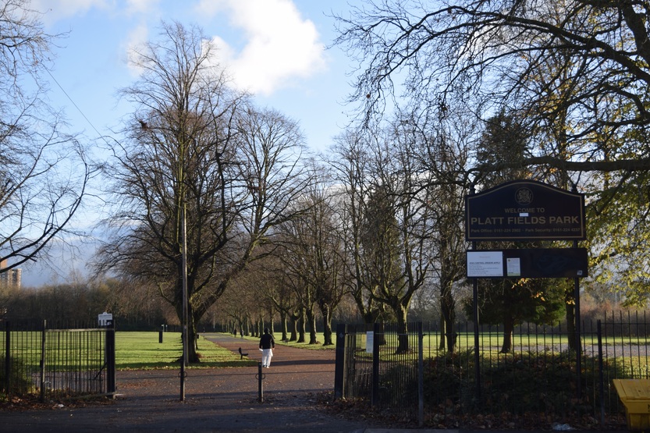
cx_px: 325
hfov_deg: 45.0
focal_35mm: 44
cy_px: 216
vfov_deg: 30.8
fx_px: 785
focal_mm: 29
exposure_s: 1/200
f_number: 5
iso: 100
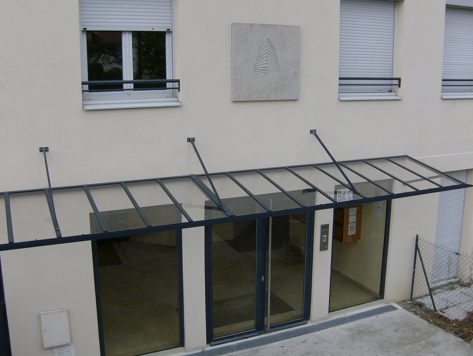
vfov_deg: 39.7
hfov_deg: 51.3
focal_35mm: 36
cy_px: 178
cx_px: 236
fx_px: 492
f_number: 4.7
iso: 100
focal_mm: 6
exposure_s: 1/239
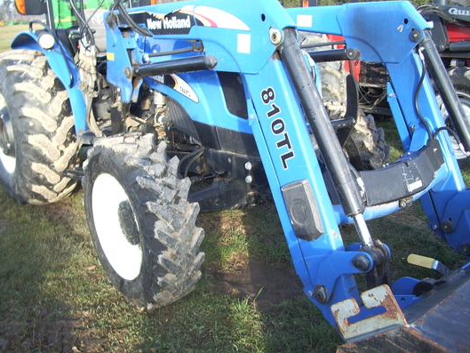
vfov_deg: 39.7
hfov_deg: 51.3
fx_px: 489
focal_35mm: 36
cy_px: 173
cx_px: 231
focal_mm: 5.8
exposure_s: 1/100
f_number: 2.6
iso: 50
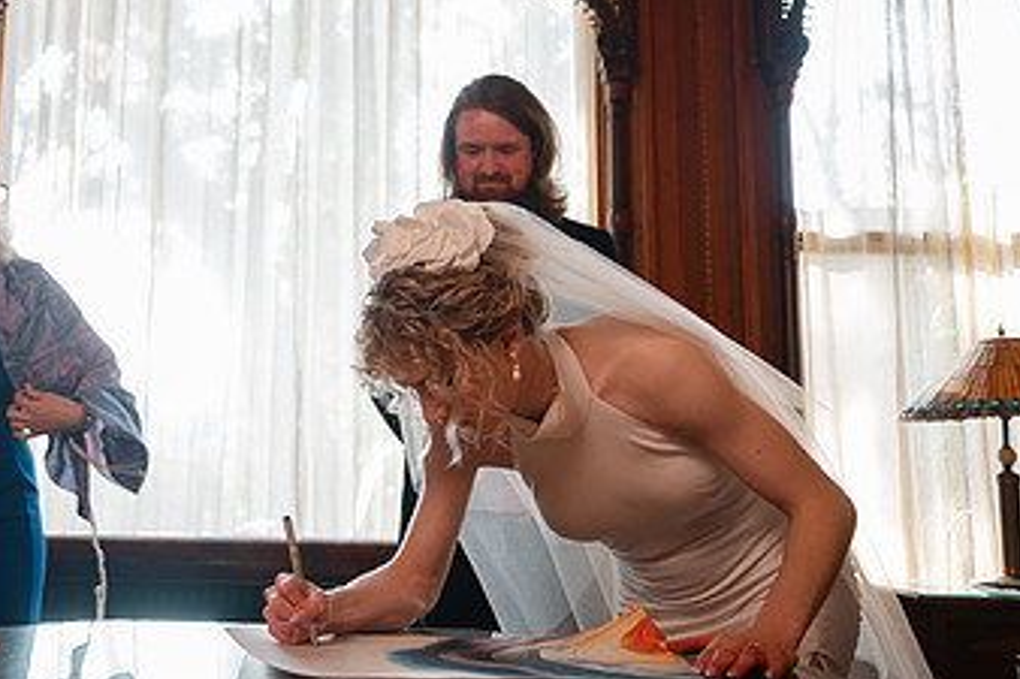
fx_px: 1359
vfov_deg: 27.9
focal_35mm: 48
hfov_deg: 40.2
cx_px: 284
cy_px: 232
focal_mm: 28
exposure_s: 1/125
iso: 320
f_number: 2.8
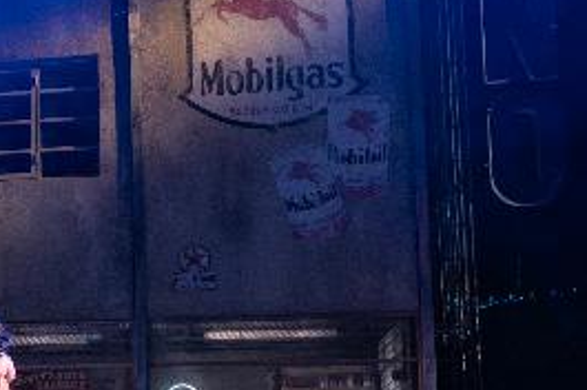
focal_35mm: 85
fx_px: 1384
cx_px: -241
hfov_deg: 21.0
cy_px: 346
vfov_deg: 15.8
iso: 5000
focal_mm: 30
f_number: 4
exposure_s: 1/400
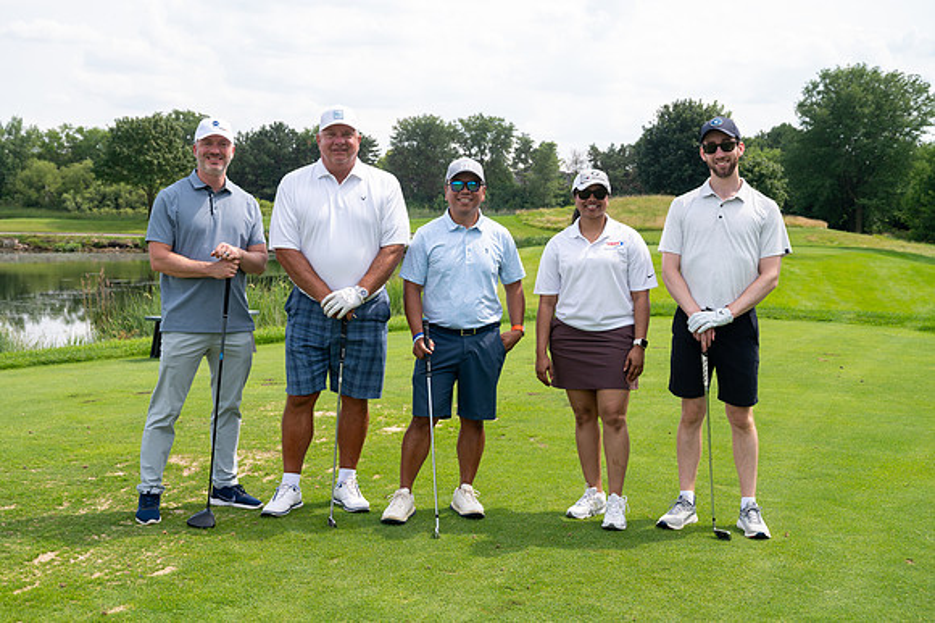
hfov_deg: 40.4
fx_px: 1272
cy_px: 312
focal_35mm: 49
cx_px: 468
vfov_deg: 27.5
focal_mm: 49
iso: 250
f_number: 6.3
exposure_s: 1/500
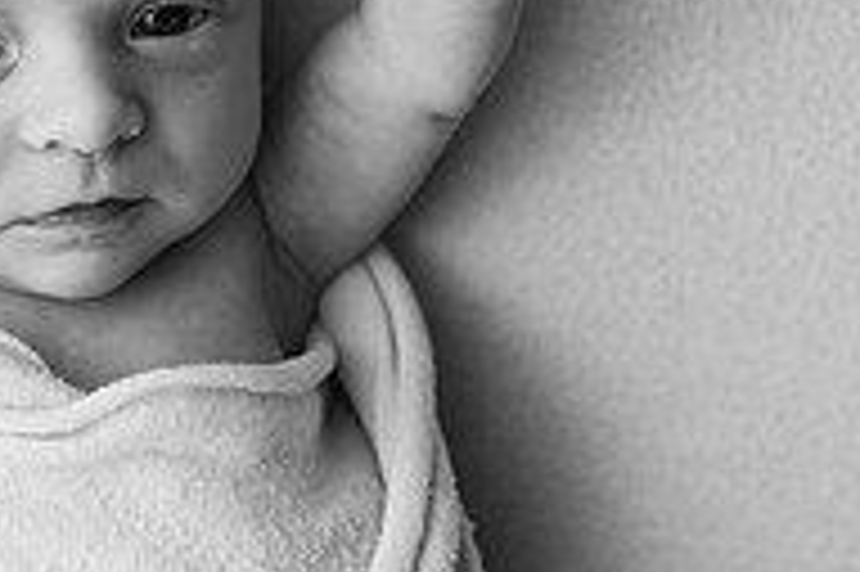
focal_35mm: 73
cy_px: 151
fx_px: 1742
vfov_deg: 18.5
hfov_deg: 26.6
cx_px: 50
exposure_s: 1/200
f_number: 2.8
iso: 100
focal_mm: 24
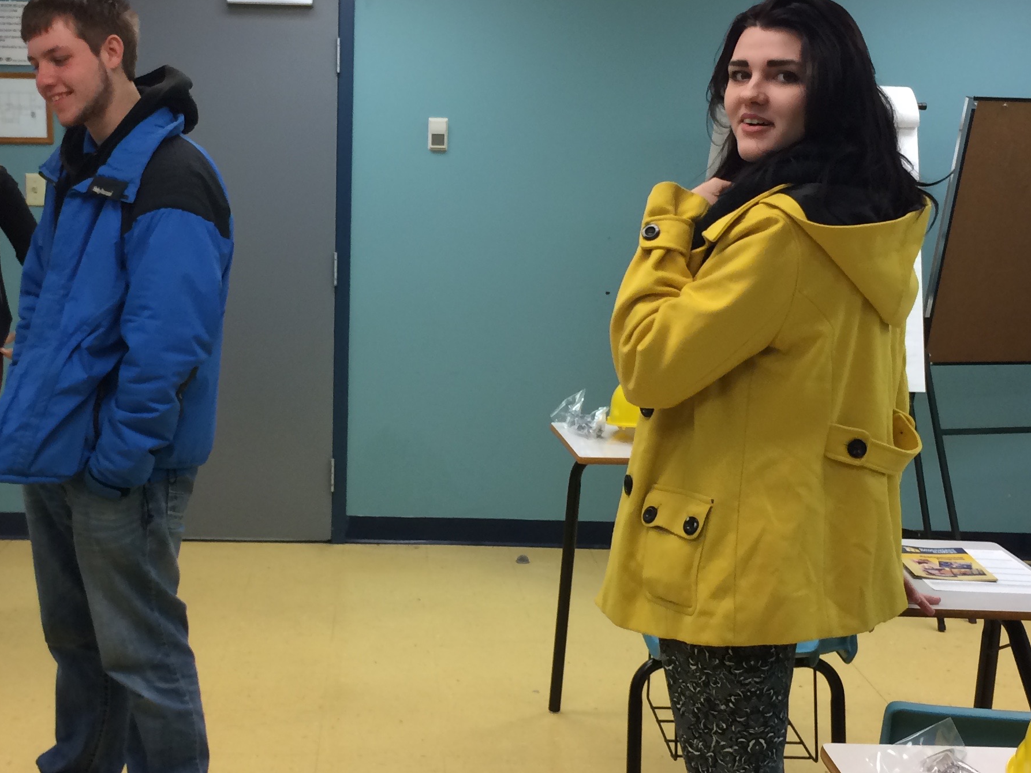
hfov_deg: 36.1
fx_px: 1578
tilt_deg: -7.9
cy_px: 371
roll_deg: -0.6
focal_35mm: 53
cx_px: 450
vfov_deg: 27.5
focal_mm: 4.15
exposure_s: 1/30
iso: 32
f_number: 2.2
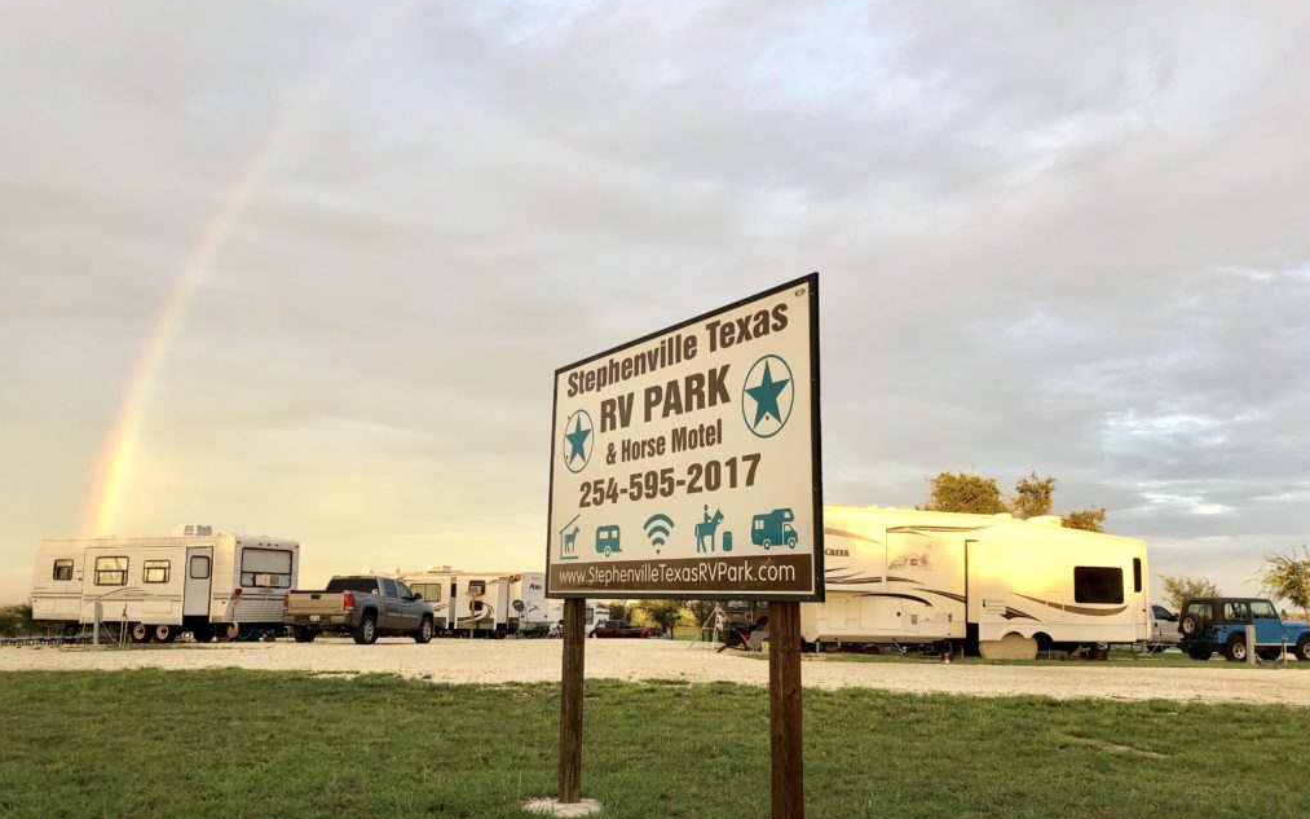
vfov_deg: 41.7
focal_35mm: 30
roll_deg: -1.1
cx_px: 661
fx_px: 1071
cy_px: 483
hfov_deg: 62.9
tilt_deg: +6.6
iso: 25
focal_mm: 3.99
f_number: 1.8
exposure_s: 1/120
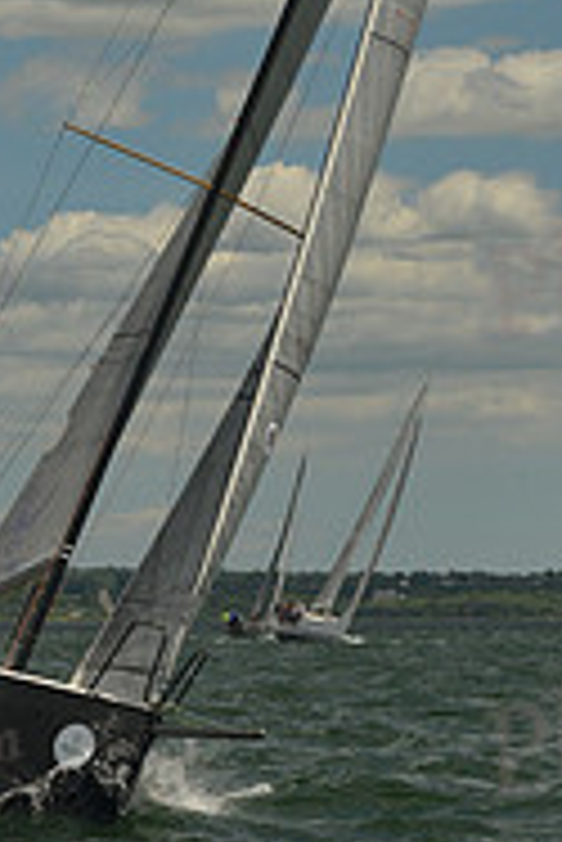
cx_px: 254
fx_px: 5446
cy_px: 54
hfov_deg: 5.9
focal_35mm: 233
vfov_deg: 8.8
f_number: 9
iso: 400
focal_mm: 75
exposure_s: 1/800
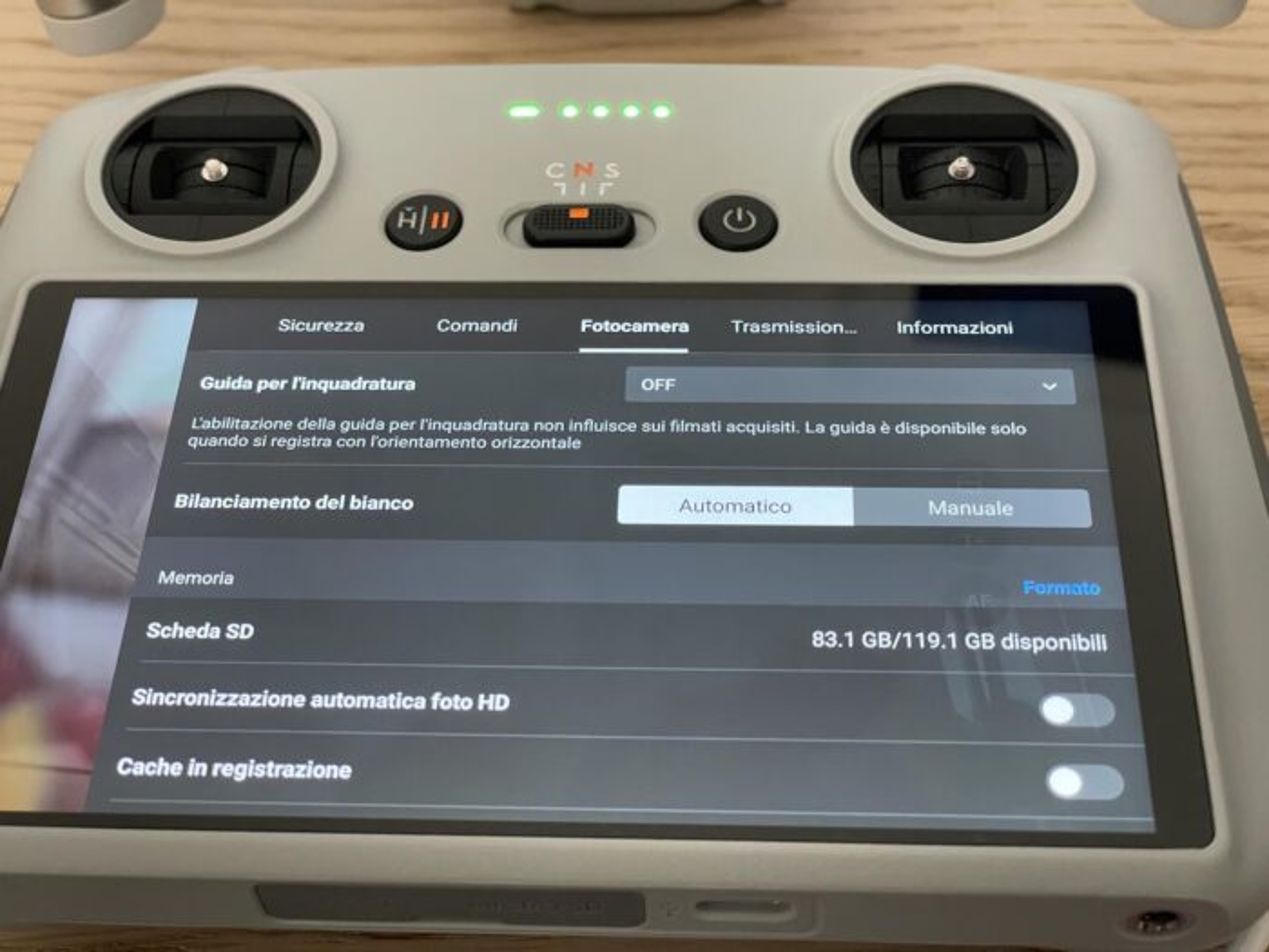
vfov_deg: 28.0
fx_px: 1906
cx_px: 634
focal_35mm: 52
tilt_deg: -50.6
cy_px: 476
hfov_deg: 36.8
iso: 400
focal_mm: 6
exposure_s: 1/60
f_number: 2
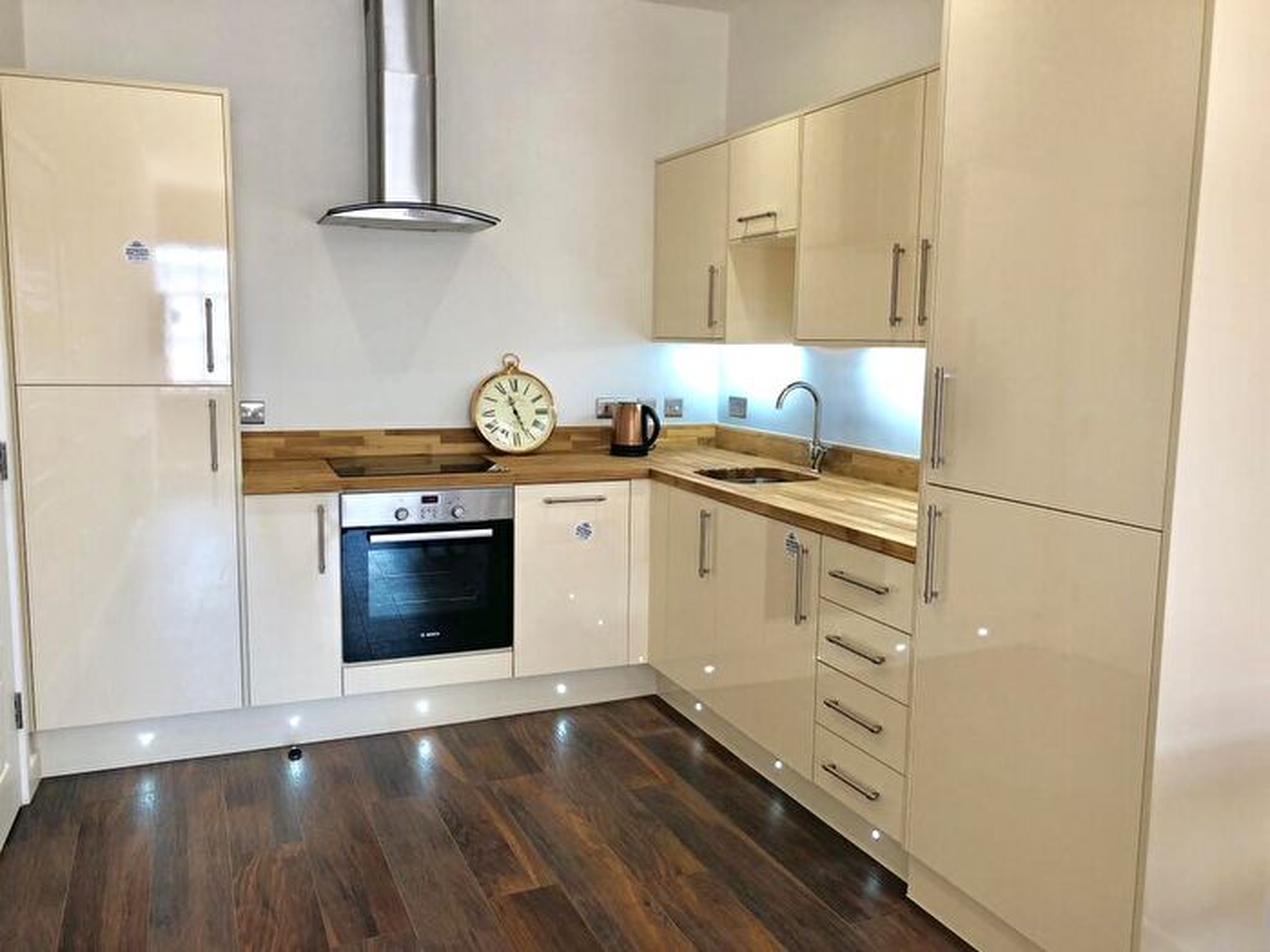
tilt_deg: -7.5
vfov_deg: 49.7
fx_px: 1027
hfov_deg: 63.4
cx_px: 635
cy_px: 476
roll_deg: -0.7
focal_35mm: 28
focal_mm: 4
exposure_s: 1/33
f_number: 1.8
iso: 32
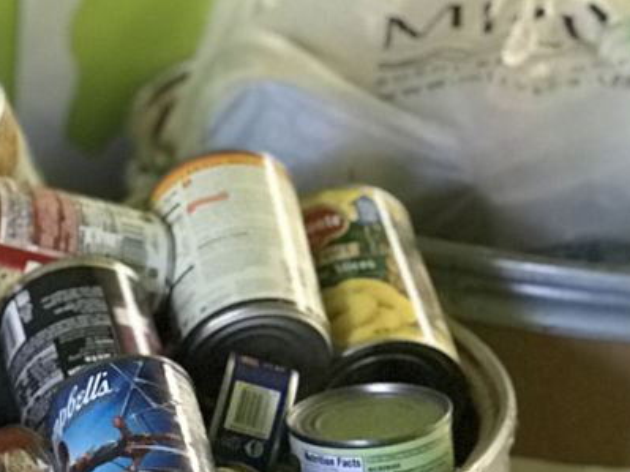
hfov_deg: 9.0
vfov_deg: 6.8
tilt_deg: -23.0
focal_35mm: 217
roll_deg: -3.0
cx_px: -95
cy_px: 696
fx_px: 3948
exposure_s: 1/60
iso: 1000
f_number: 2.8
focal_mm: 6.6
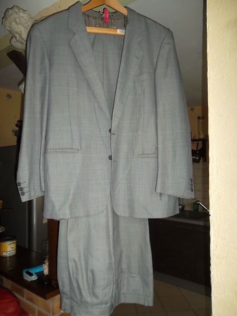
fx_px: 246
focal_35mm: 27
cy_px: 158
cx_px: 118
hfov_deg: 51.4
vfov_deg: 65.3
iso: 100
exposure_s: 1/45
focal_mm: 4.9
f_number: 3.5
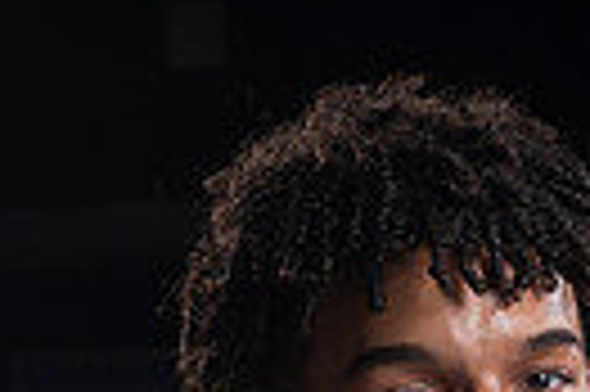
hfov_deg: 6.5
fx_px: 5156
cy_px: 766
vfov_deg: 4.3
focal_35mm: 315
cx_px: 472
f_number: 5.6
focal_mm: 52
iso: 250
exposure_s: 1/250
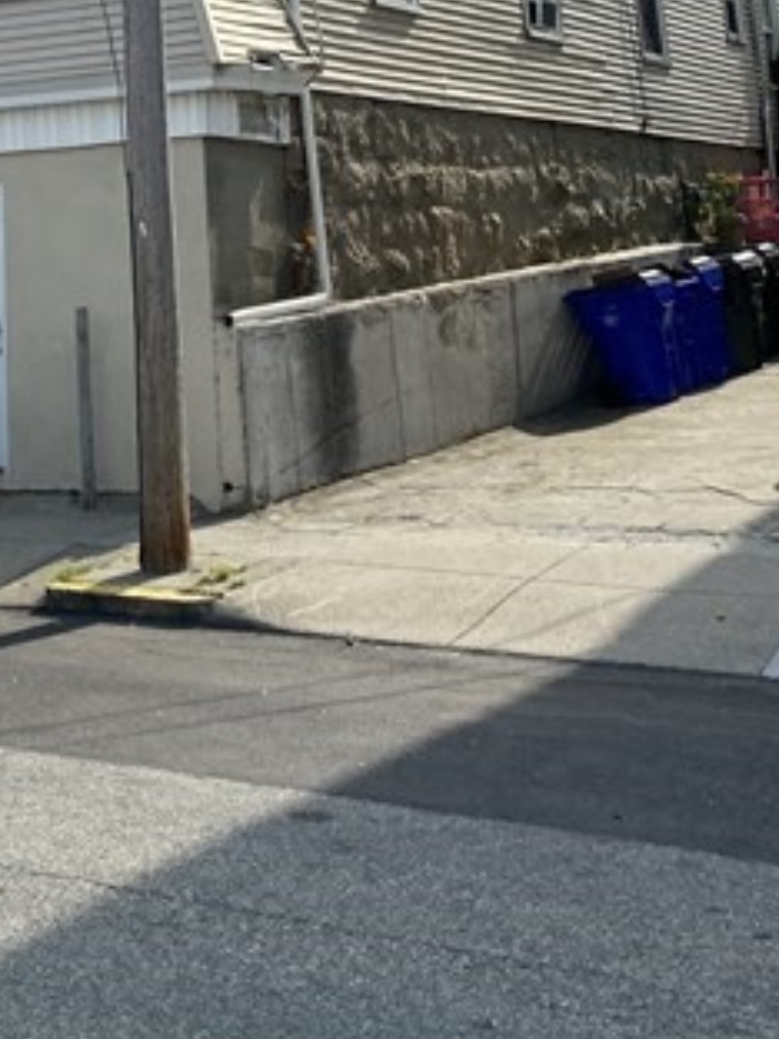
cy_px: -63
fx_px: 1920
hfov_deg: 22.4
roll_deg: +3.2
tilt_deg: +12.5
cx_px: 87
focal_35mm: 64
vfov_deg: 28.0
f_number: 1.8
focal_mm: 4.25
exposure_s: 1/3846
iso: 32
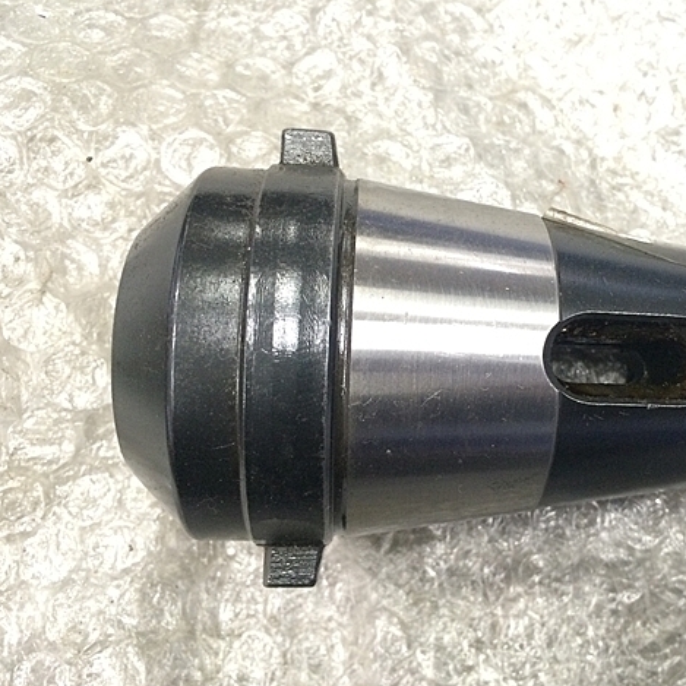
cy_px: 339
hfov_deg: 46.5
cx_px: 453
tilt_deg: -78.8
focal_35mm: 35
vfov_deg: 47.2
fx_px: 785
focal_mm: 4.15
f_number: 2.2
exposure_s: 1/30
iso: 250
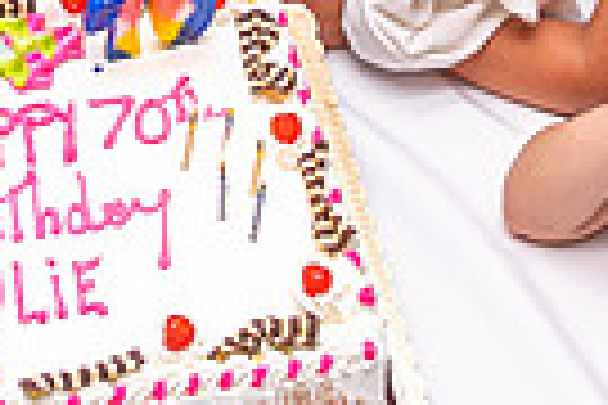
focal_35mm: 129
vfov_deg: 9.3
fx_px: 2178
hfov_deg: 15.9
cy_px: -642
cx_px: 263
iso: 800
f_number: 10
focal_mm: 24
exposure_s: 1/125
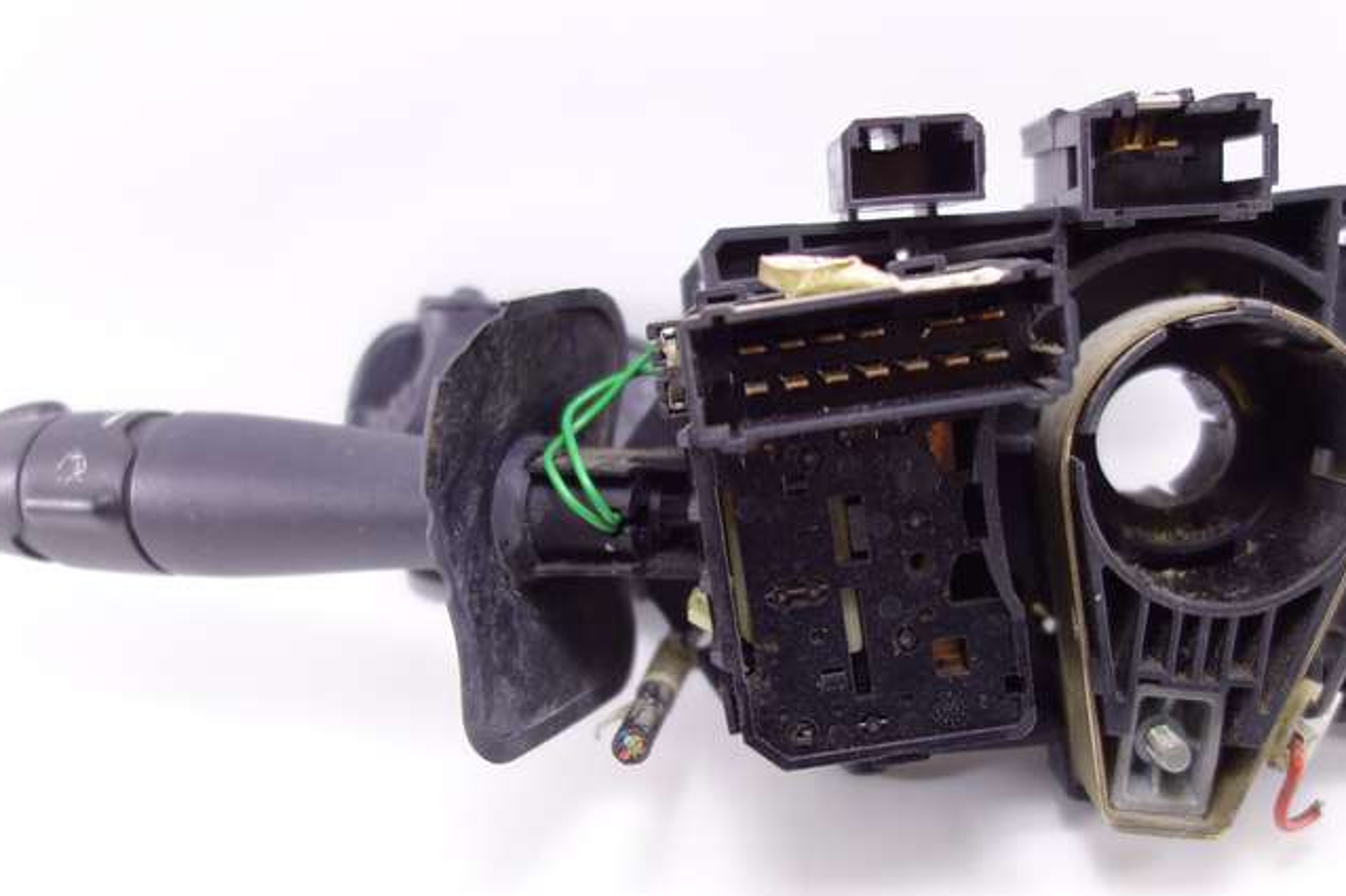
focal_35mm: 36
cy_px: 492
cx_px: 768
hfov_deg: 53.0
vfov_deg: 36.8
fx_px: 1346
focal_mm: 10.4
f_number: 1.8
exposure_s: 1/60
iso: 125
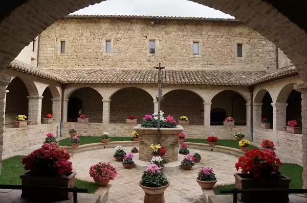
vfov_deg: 47.8
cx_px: 154
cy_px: 102
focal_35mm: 27
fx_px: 230
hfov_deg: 67.5
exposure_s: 1/100
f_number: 7.1
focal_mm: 18
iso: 100
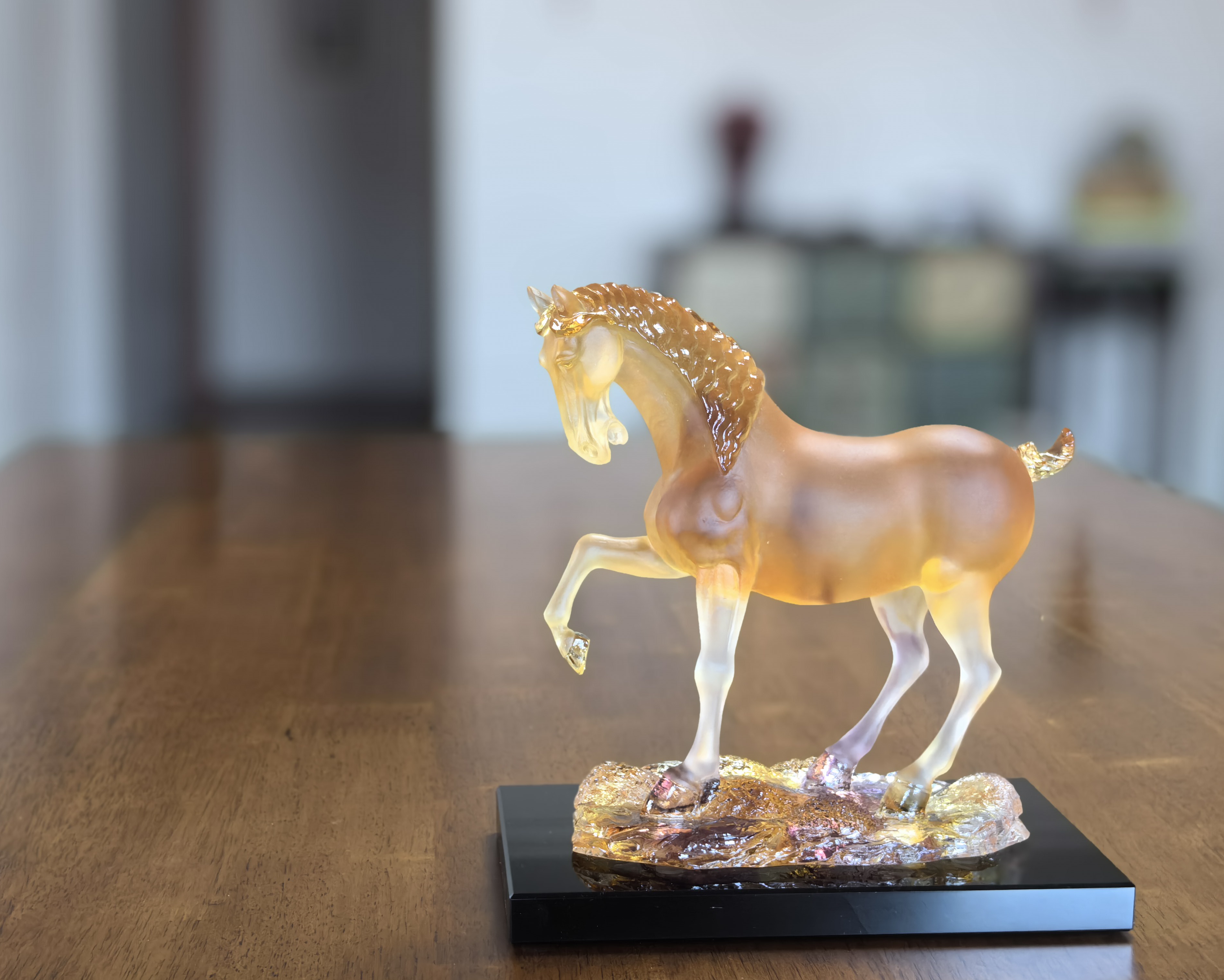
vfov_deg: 26.7
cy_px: 490
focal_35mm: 57
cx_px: 598
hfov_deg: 33.0
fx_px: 2065
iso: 640
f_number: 2
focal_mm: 5.75
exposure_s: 1/40
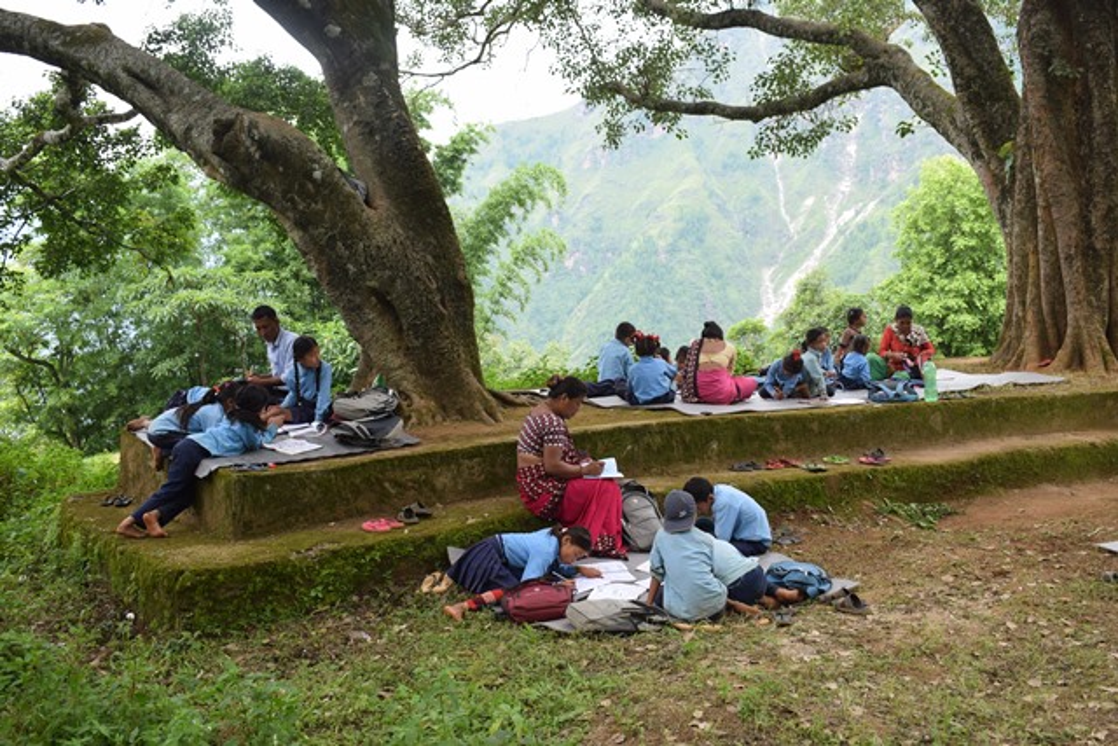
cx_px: 559
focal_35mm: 39
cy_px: 373
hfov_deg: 49.5
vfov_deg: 34.2
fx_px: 1211
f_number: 7.1
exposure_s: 1/200
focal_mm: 26
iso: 400
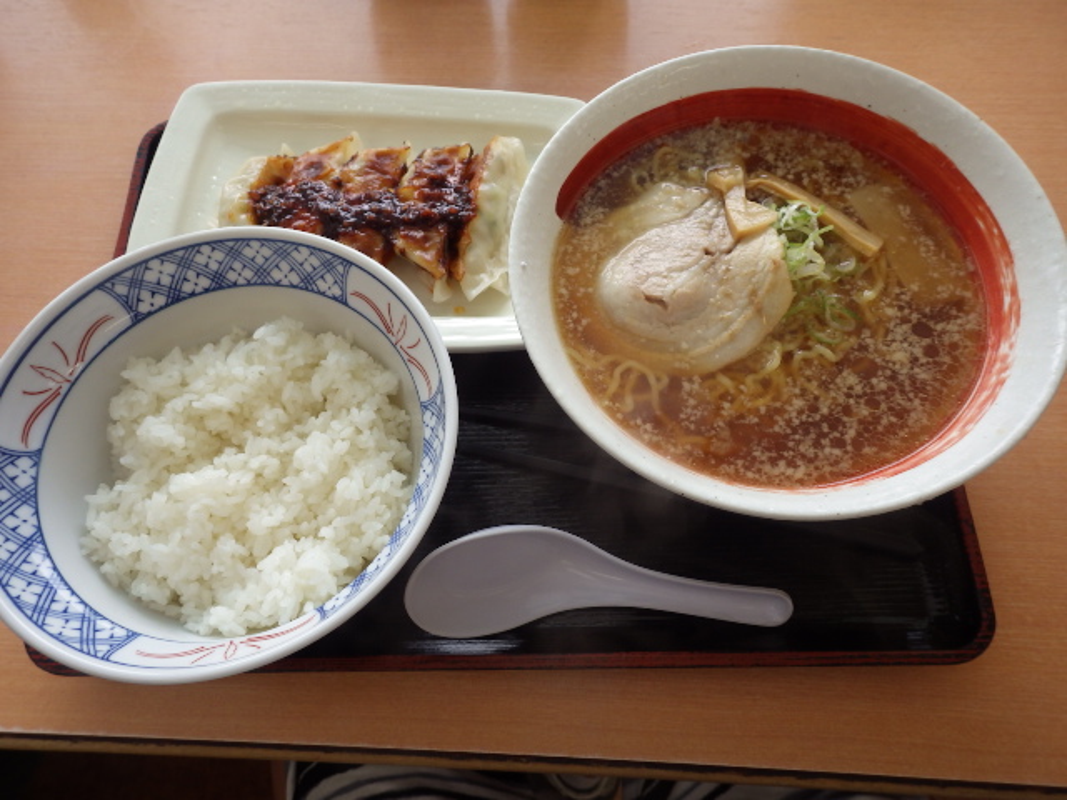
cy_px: 400
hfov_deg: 69.4
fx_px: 771
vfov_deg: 54.9
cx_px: 534
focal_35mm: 25
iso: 125
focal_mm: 4.5
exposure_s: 1/125
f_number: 2.8
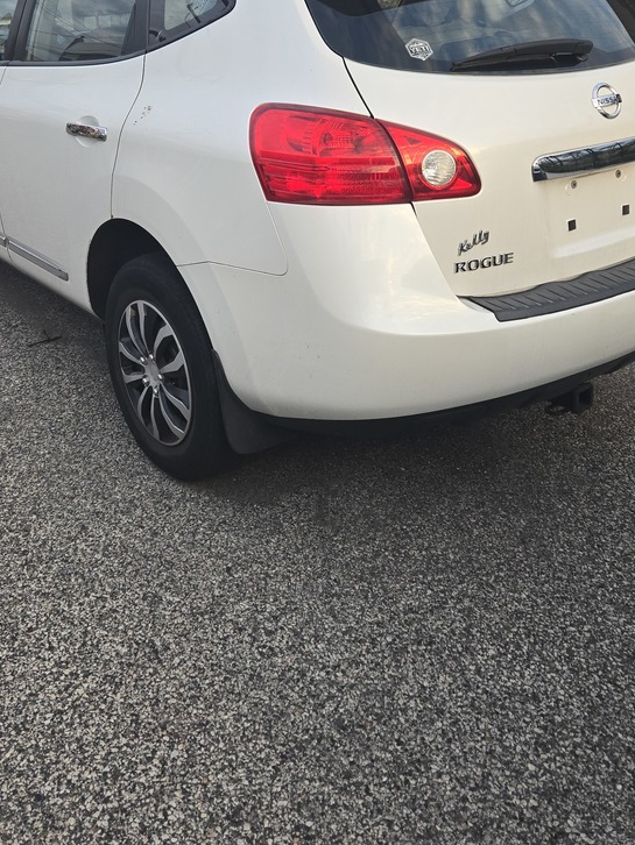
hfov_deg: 37.7
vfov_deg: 48.1
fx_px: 929
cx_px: 290
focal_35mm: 38
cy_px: 276
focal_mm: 5.4
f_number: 1.8
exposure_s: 1/180
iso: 50
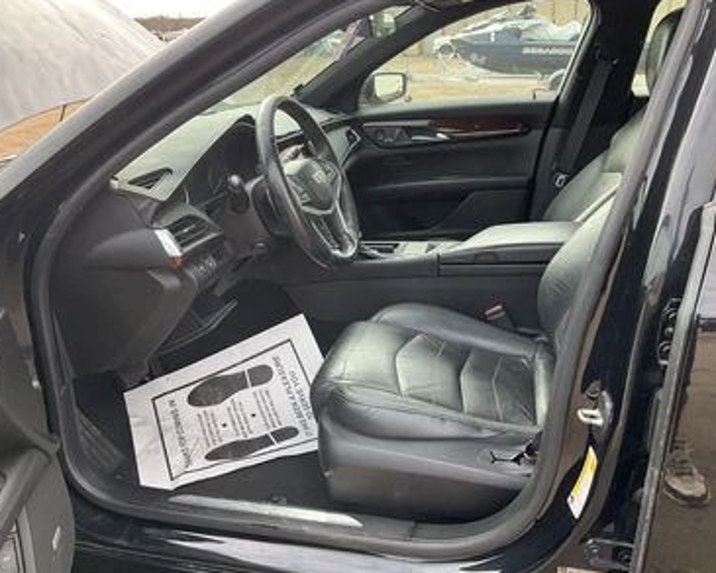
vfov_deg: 47.1
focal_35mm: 31
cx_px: 333
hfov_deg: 57.1
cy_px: 290
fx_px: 657
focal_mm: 3
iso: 25
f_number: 1.8
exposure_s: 1/171
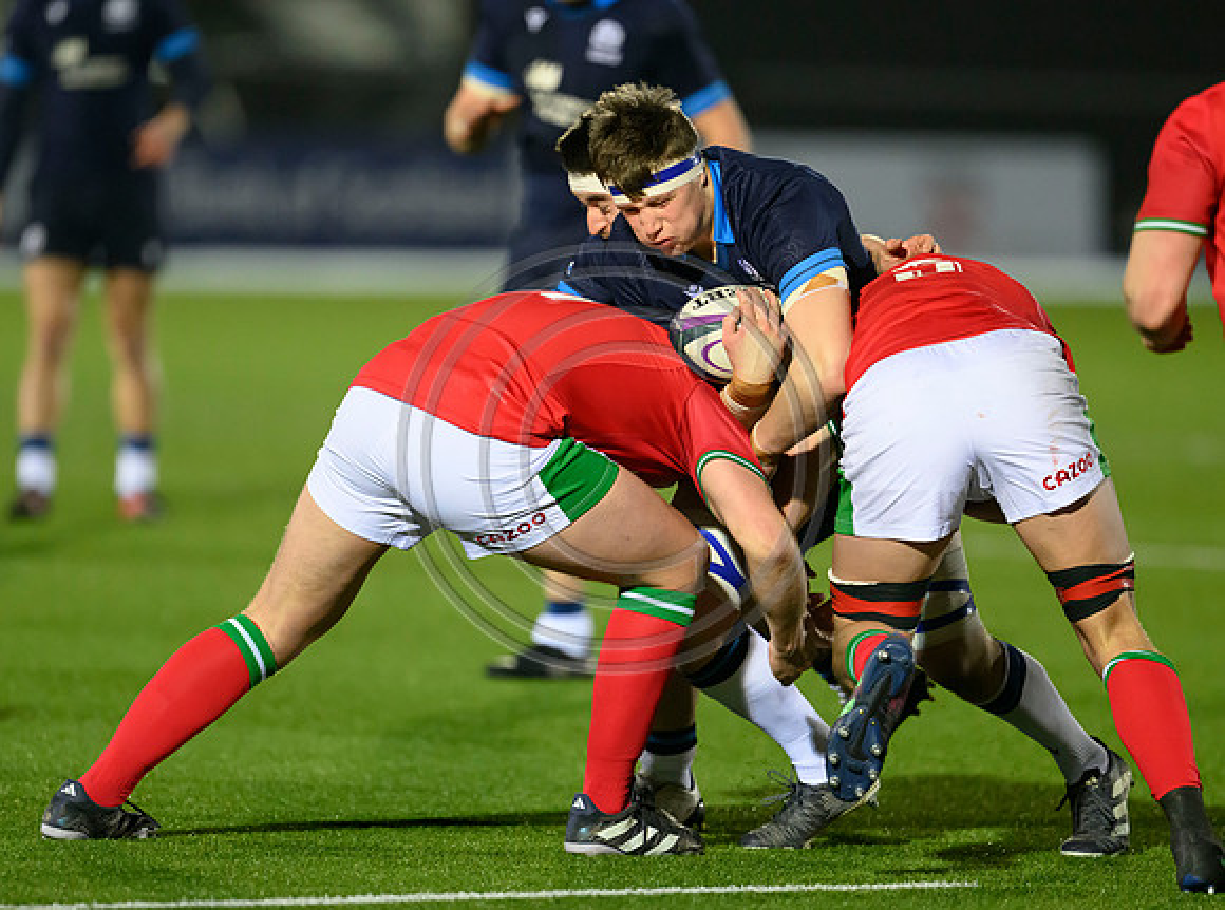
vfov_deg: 3.1
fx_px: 16736
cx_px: 689
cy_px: 465
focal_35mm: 474
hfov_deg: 4.2
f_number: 3.2
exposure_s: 1/1250
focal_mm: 400
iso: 6400
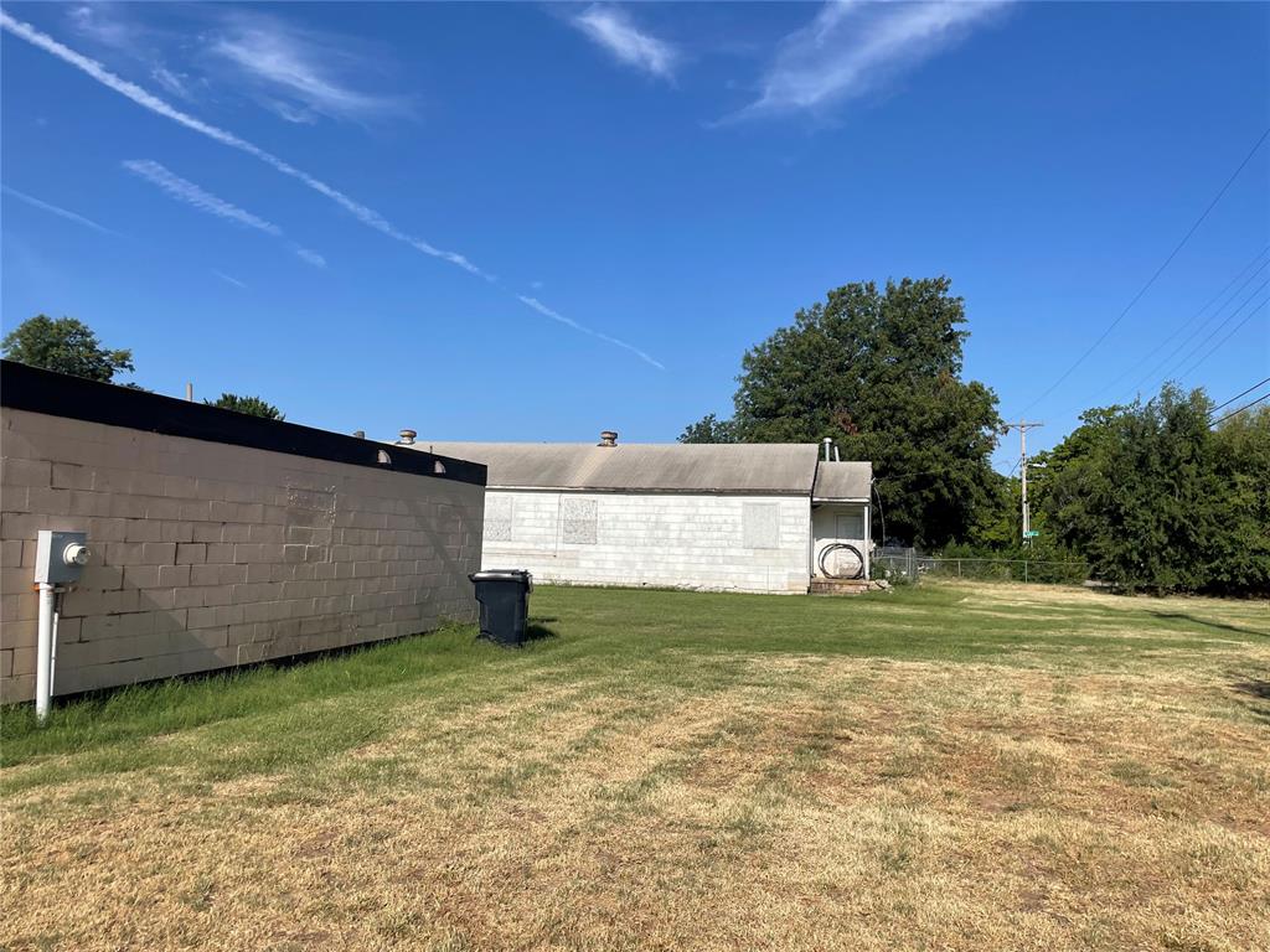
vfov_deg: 53.1
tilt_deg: +4.8
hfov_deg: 67.3
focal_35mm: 26
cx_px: 635
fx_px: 954
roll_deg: -2.0
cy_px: 476
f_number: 1.6
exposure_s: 1/4831
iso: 32
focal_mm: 4.2
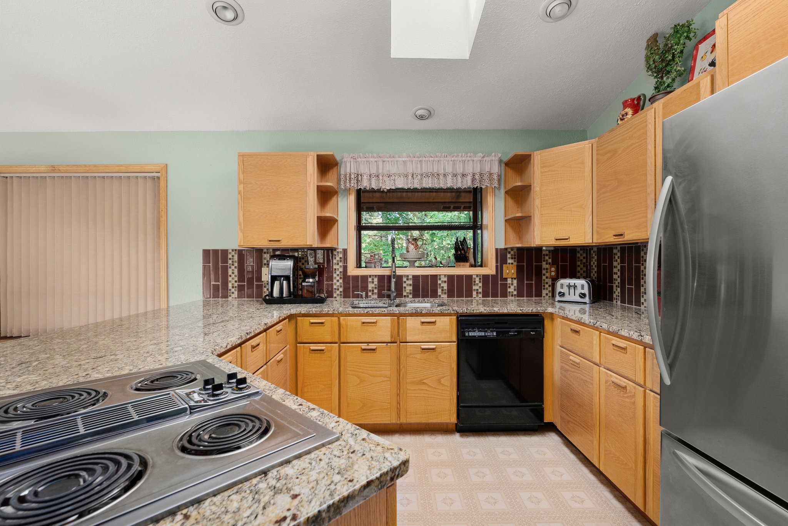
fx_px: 350
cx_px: 394
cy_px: 263
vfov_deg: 73.8
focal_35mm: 16
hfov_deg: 96.7
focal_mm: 16
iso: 500
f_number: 8
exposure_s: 1/8
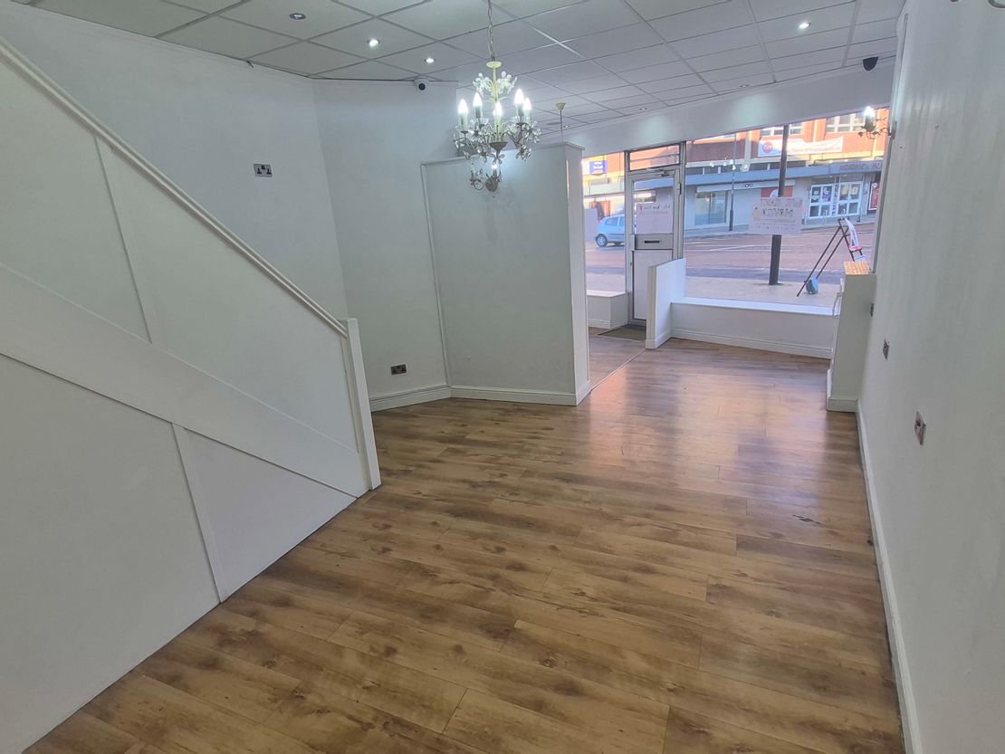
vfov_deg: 89.9
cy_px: 377
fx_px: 378
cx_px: 502
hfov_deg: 106.2
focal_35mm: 13
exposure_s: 1/100
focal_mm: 1.74
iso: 64
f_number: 2.2
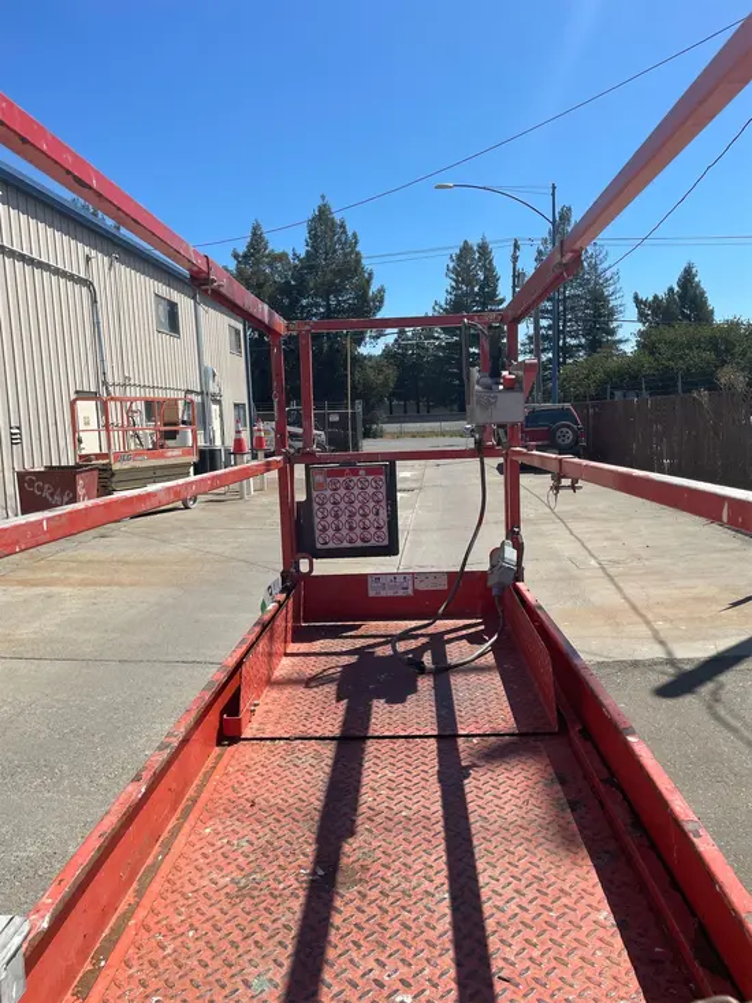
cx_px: 376
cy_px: 502
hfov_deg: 53.1
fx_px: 753
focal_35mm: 26
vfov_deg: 67.3
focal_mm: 4.2
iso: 32
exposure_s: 1/3610
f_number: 1.6
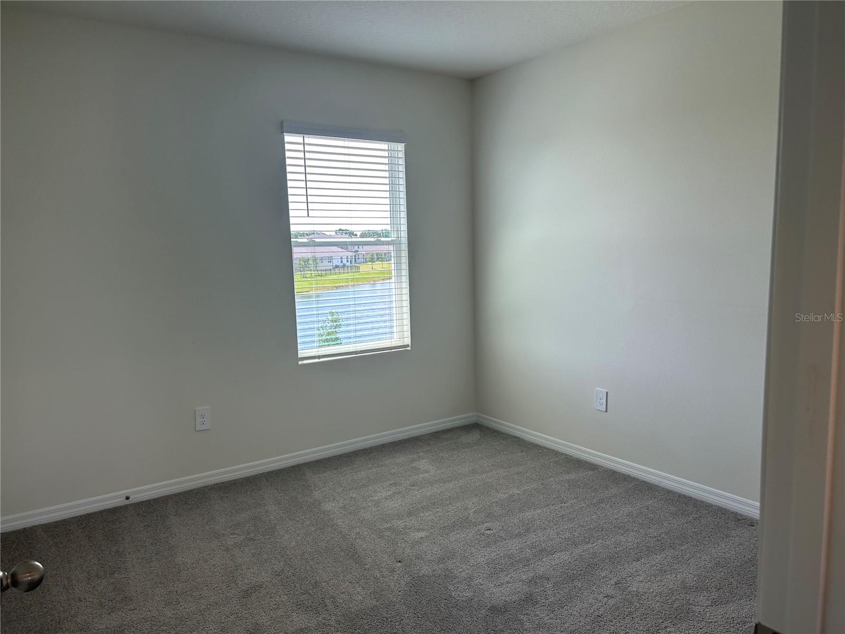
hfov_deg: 67.3
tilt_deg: -6.2
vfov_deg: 53.1
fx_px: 635
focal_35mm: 26
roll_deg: +1.4
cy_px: 317
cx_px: 422
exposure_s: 1/245
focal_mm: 5.7
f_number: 1.5
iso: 40
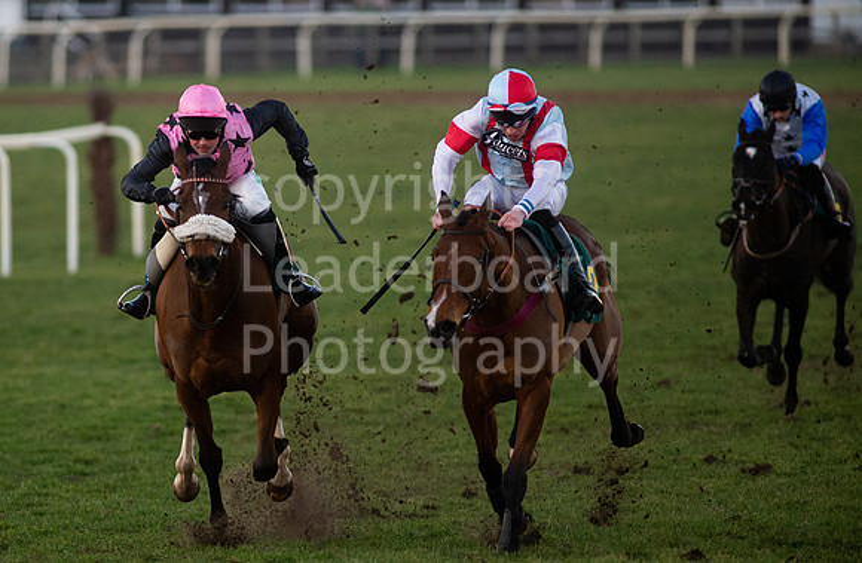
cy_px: 272
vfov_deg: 3.1
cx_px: 247
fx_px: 10248
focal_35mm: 431
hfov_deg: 4.8
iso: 2000
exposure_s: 1/1600
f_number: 4
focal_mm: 300
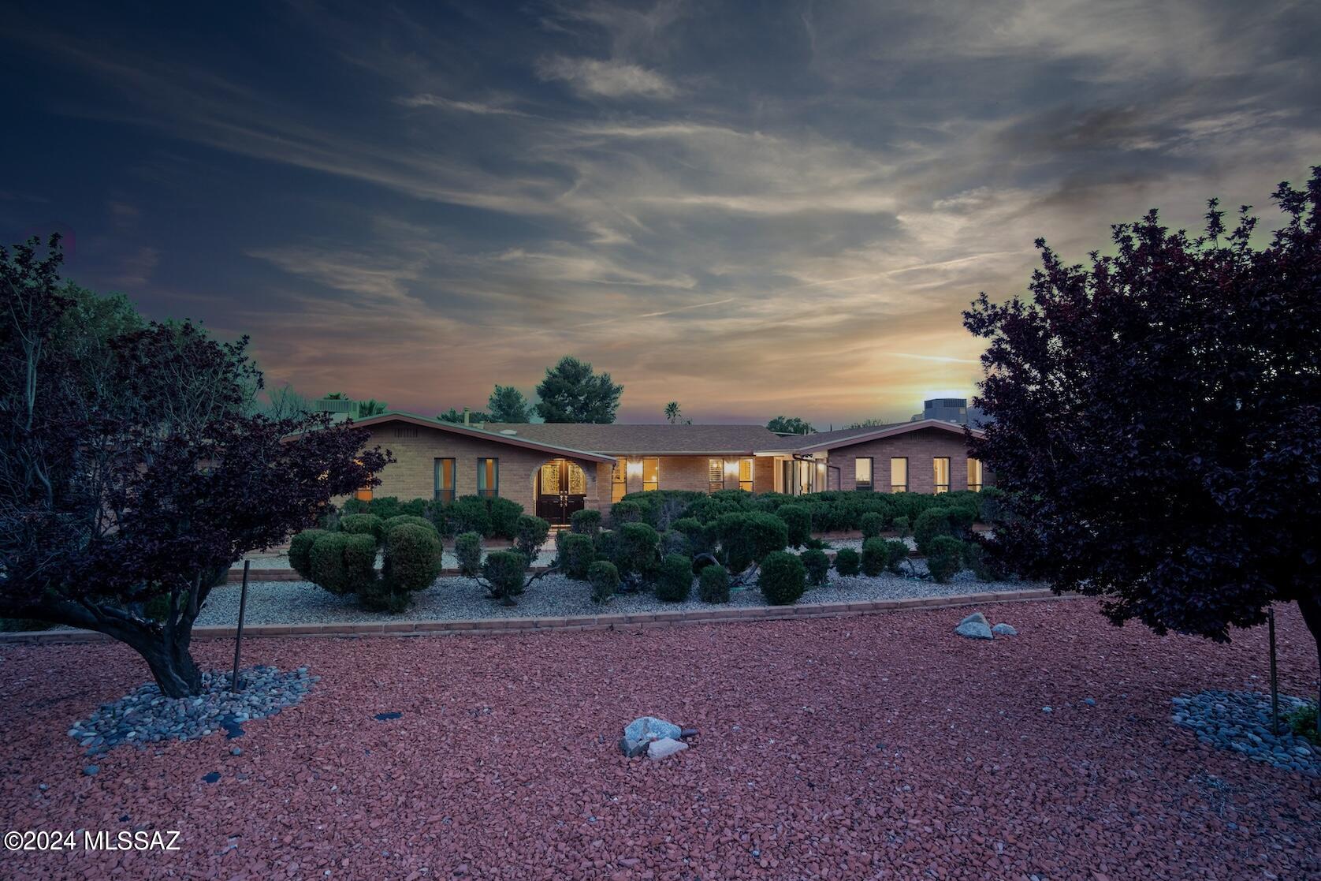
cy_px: 440
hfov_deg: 96.7
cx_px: 660
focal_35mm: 16
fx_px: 587
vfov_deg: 73.7
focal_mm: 16
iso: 200
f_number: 6.3
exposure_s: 1/30
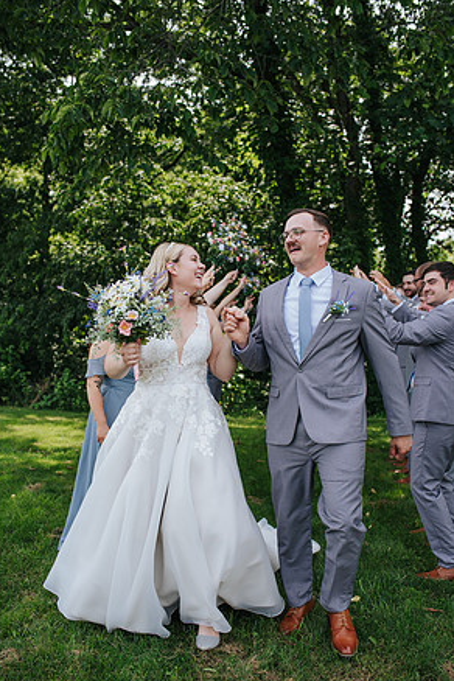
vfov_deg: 53.1
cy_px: 336
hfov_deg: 36.9
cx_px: 229
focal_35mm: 36
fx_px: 681
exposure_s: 1/400
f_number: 3.2
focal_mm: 35
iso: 100
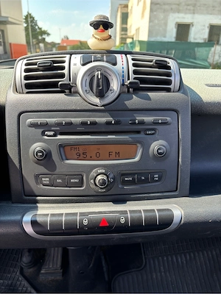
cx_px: 110
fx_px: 221
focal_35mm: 26
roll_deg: -2.4
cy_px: 147
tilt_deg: -22.7
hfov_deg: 53.1
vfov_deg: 67.3
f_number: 1.6
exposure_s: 1/203
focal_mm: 5.96
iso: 50
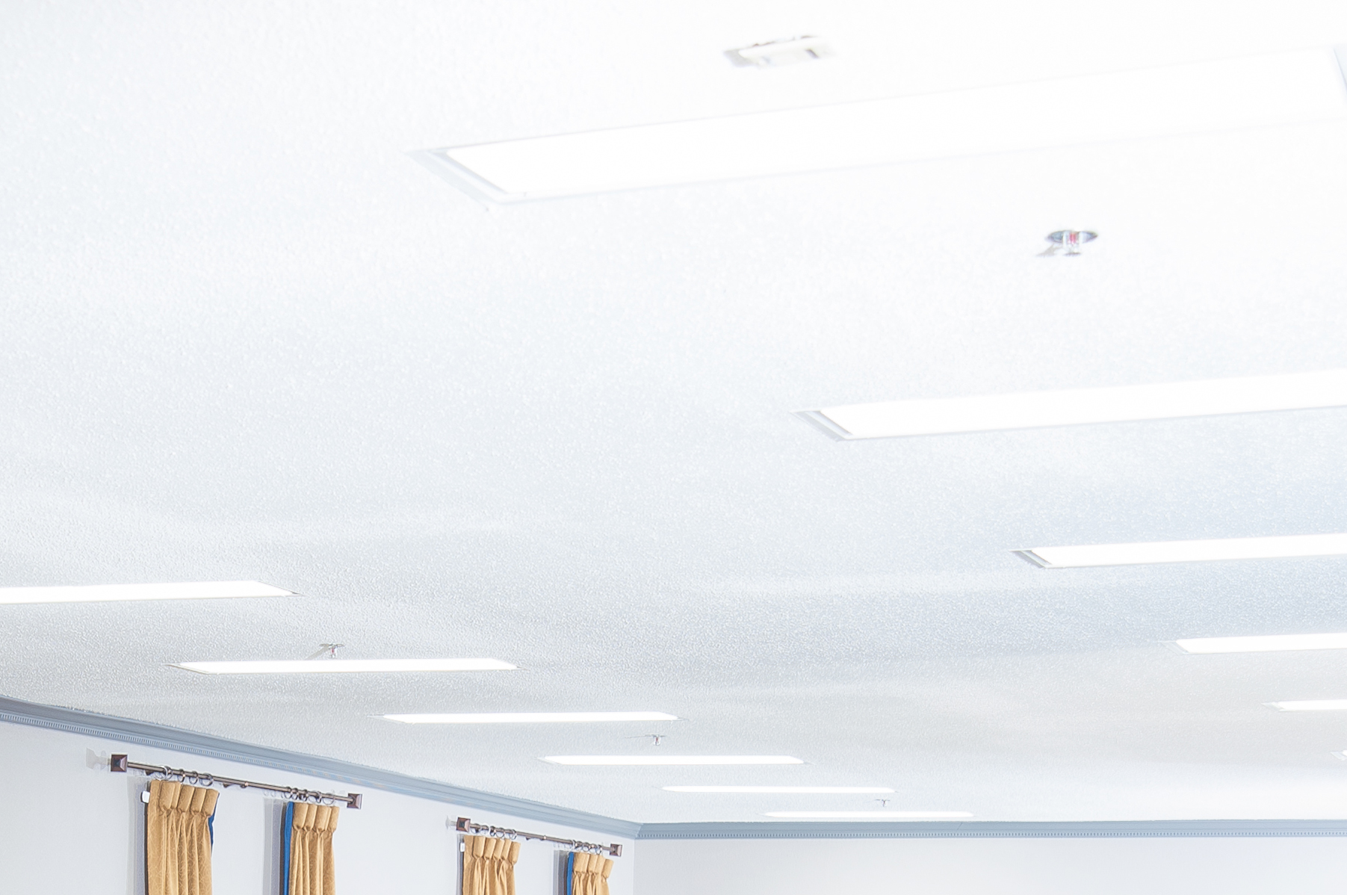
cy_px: 1019
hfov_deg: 24.2
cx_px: 325
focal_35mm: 83
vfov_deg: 15.9
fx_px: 3102
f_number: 4.5
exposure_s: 1/8
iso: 200
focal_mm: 35
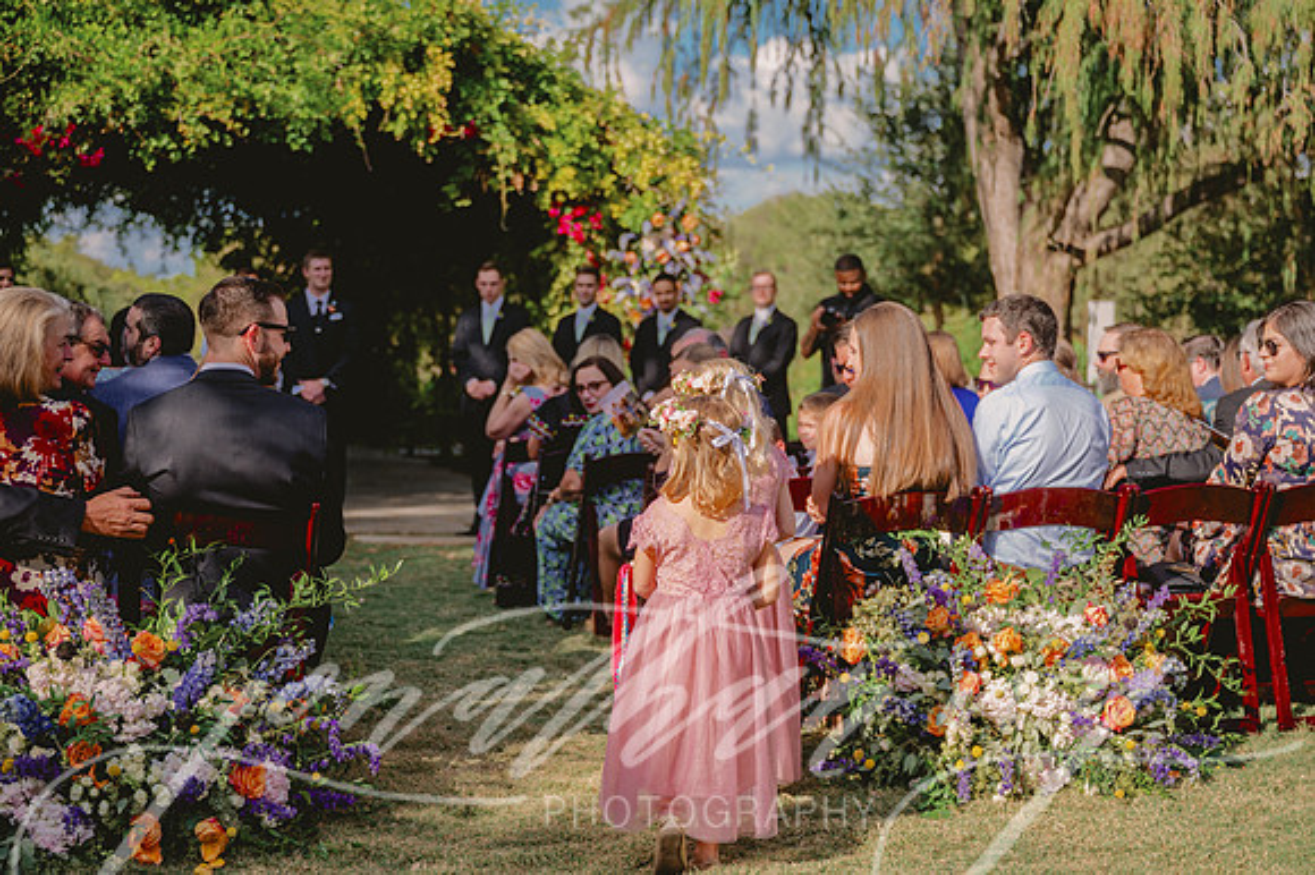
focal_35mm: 53
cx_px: 700
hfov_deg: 37.4
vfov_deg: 25.4
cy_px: 409
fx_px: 1943
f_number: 2.8
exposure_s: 1/1250
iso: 80
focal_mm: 50
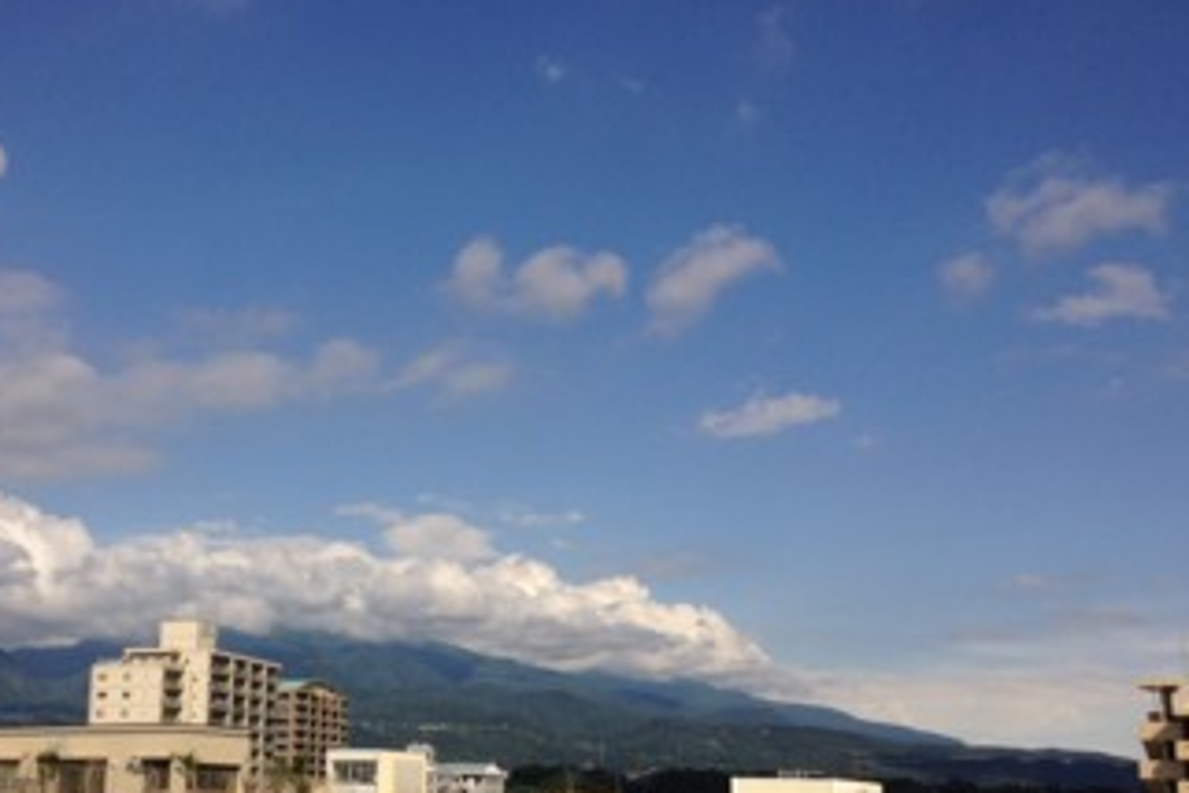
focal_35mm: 51
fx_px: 1684
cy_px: 548
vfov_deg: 26.3
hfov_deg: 38.6
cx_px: 422
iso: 50
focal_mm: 4.28
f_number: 2.4
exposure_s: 1/1783
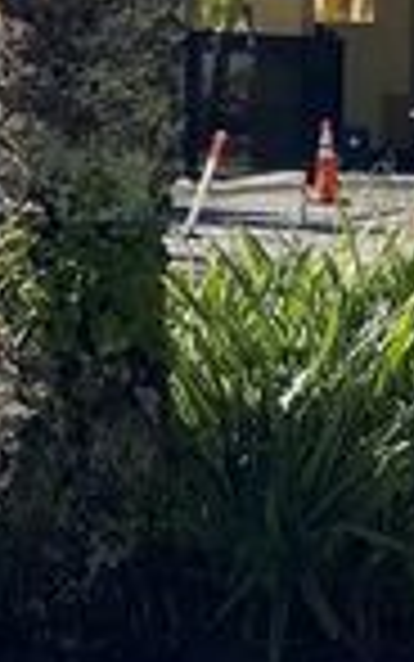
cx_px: -382
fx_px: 2164
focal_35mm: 120
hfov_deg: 10.2
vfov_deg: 17.1
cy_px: 27
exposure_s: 1/3300
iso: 32
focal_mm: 4.25
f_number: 1.8
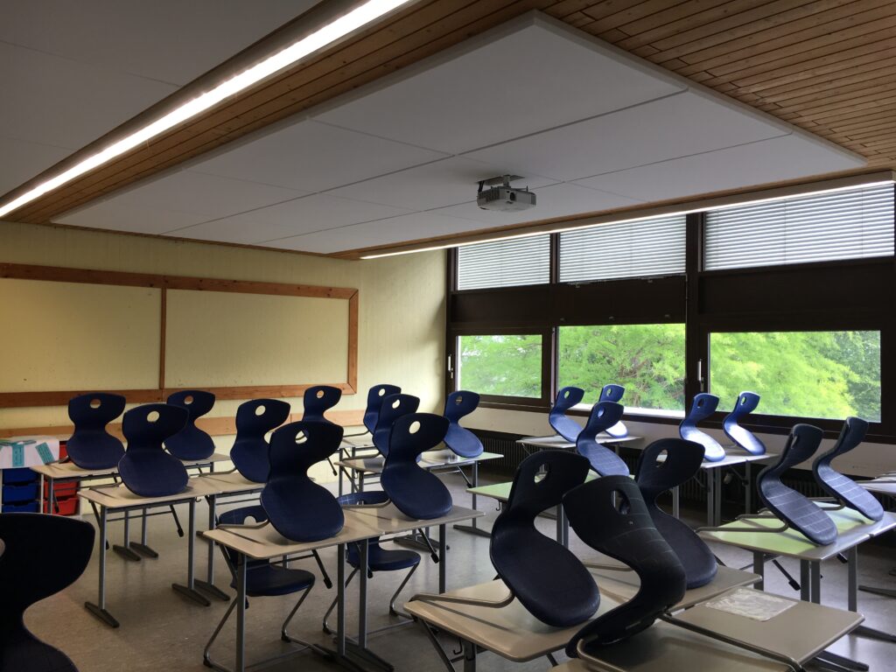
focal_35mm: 29
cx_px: 448
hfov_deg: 61.7
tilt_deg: +1.7
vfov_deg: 48.2
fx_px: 751
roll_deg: -0.9
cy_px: 336
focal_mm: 4.15
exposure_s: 1/50
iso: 32
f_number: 2.2
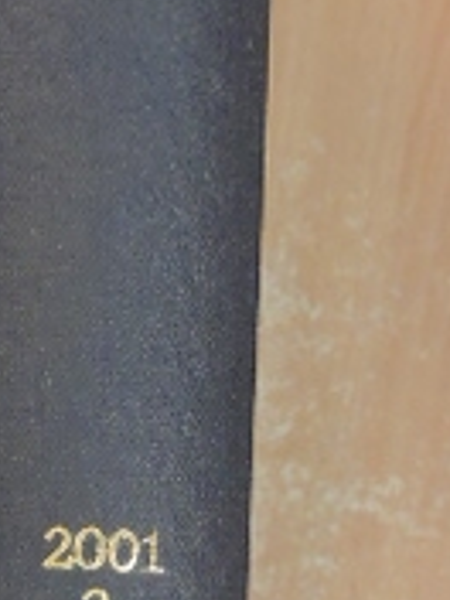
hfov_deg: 13.5
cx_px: 61
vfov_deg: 18.0
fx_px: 1889
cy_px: 402
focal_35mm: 109
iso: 800
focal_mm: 5.4
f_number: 3.5
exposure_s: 1/30
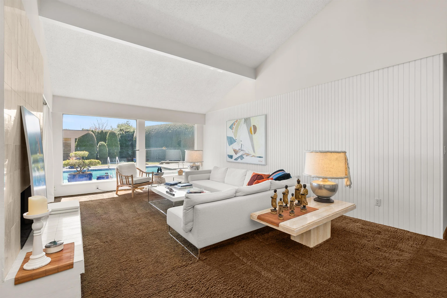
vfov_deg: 73.8
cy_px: 149
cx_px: 224
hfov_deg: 96.7
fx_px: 199
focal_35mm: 16
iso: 400
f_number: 8
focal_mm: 16
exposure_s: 1/40
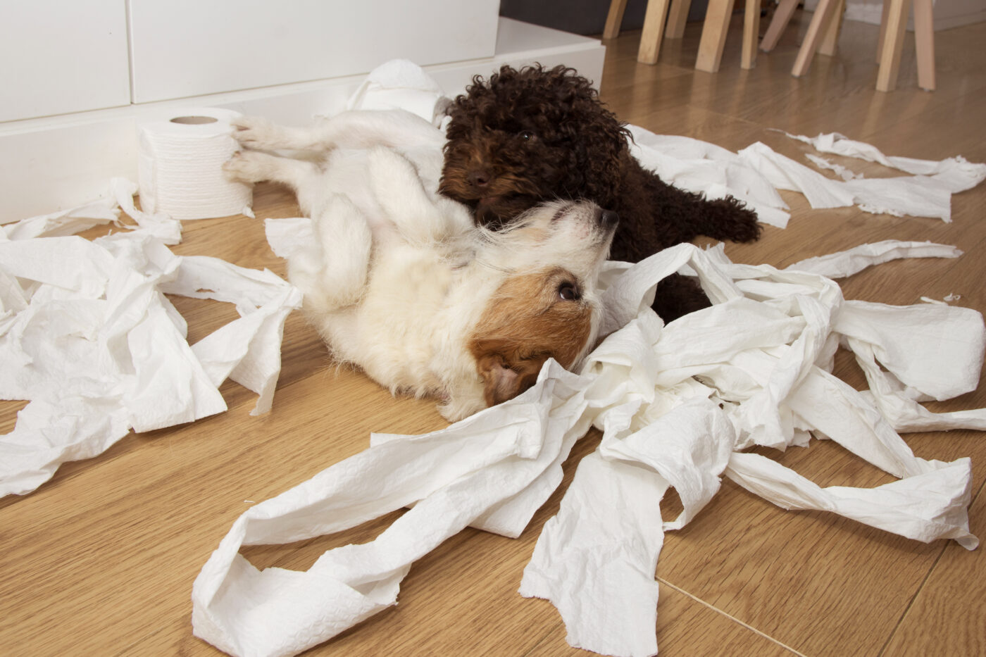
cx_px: 493
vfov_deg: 40.0
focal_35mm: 33
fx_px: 904
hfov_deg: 57.2
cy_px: 328
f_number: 7.1
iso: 200
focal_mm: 22
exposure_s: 1/60
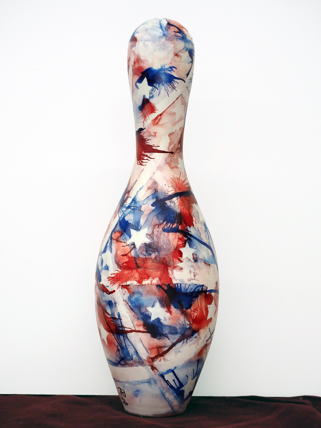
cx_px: 160
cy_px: 214
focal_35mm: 80
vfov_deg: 24.4
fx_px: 989
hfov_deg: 18.4
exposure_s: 1/80
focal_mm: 40
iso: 800
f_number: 5
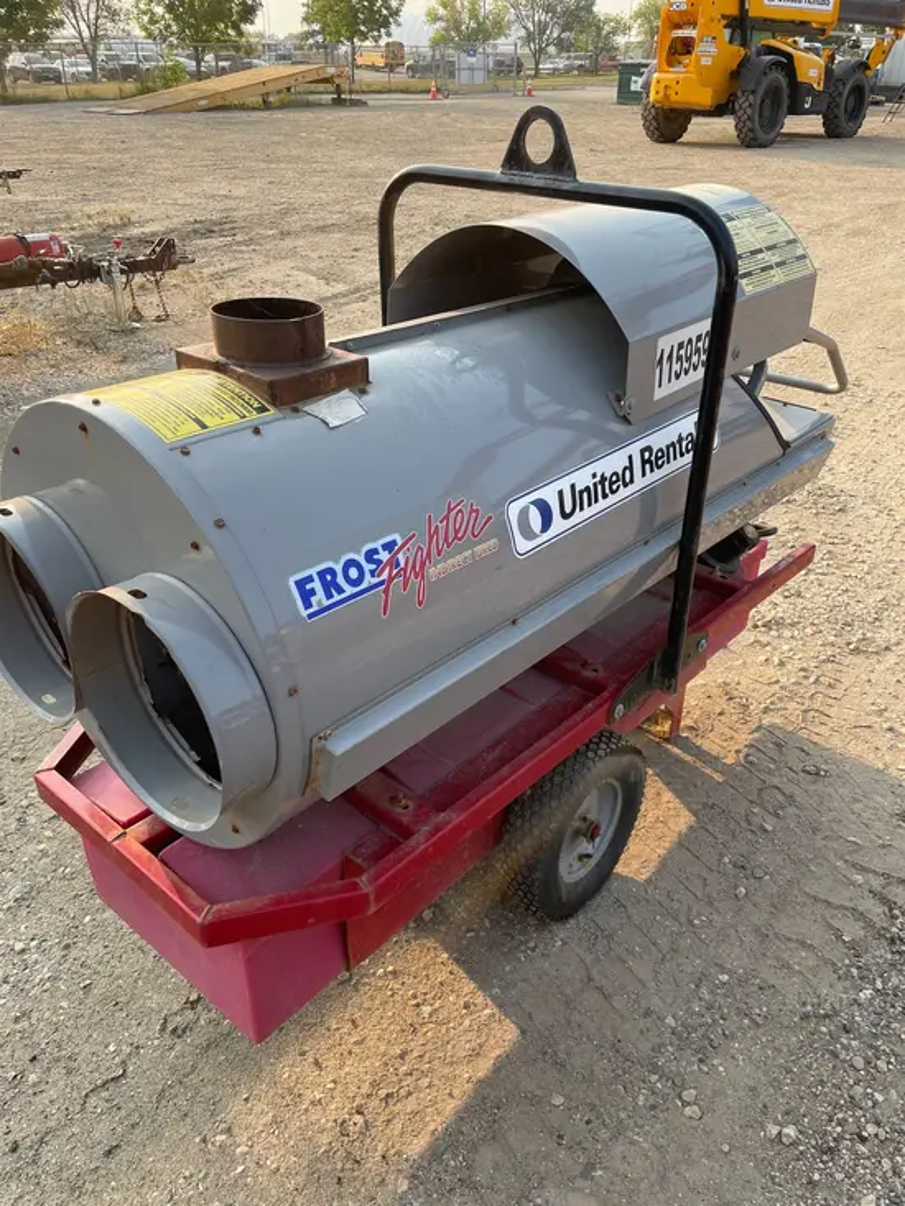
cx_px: 452
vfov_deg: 67.3
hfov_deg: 53.1
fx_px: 906
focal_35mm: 26
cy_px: 603
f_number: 1.6
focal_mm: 4.2
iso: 32
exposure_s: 1/587
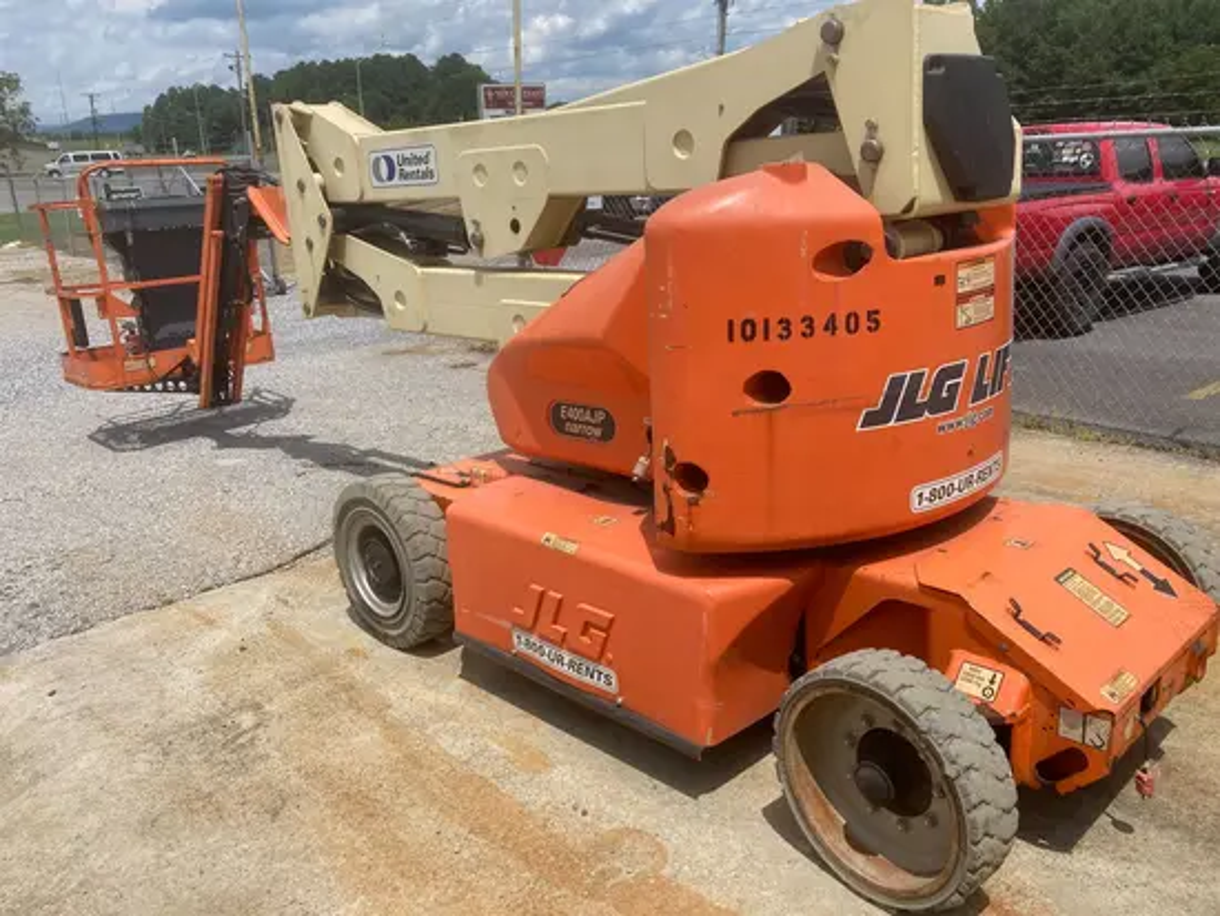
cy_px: 458
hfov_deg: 63.4
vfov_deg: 49.8
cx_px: 610
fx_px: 987
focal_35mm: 28
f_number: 1.8
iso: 20
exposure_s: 1/2114
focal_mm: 3.99
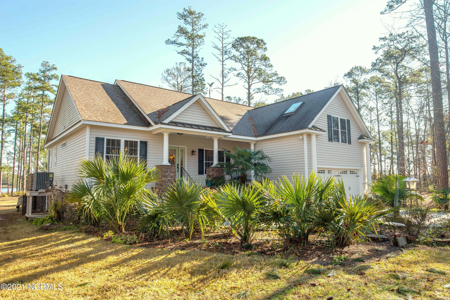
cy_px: 150
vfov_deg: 53.2
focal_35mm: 24
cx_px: 225
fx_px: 300
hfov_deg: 73.7
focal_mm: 24
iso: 100
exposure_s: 1/125
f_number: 8
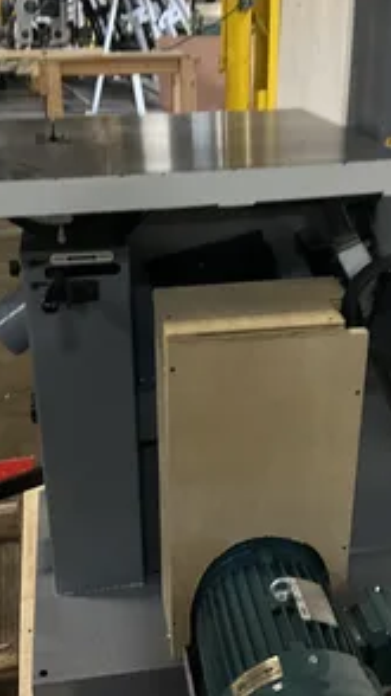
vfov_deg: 47.4
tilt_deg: -23.4
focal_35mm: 43
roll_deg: +1.6
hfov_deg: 27.7
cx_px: 187
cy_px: 343
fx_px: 794
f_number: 1.8
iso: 80
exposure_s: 1/60
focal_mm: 3
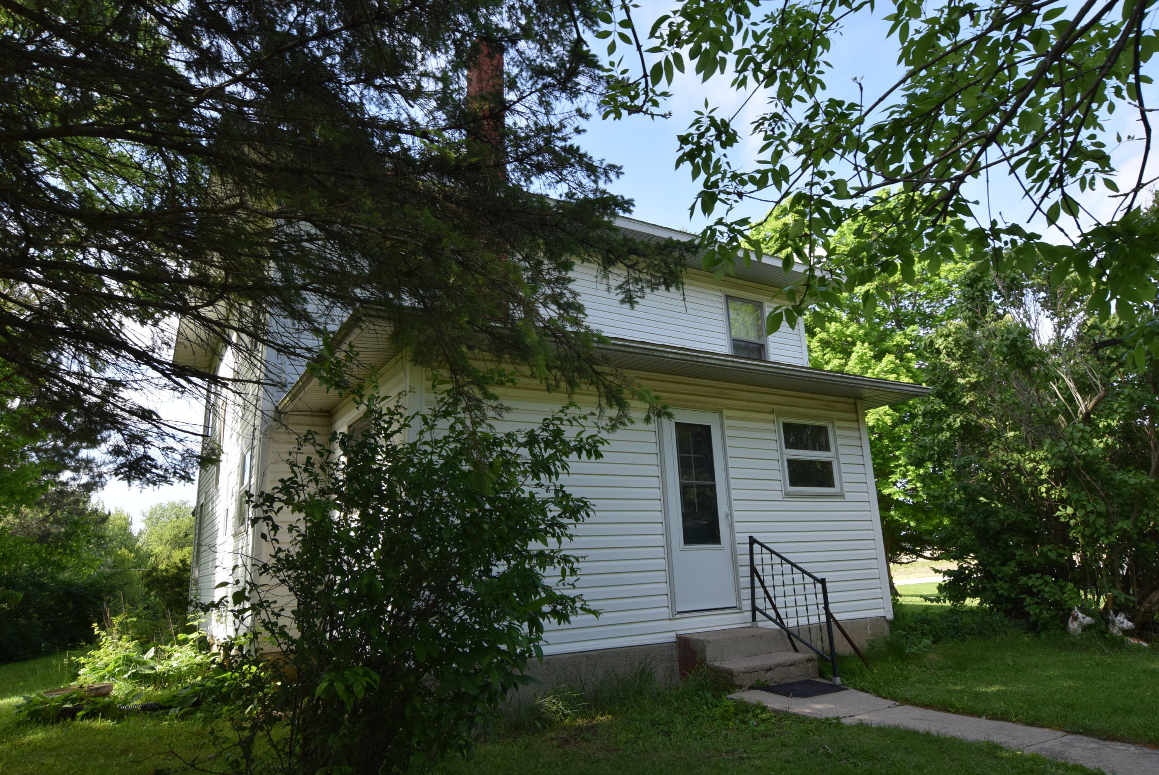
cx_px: 580
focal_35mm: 21
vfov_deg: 59.6
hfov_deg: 81.2
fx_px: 677
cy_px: 388
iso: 400
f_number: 8
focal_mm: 14
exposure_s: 1/250
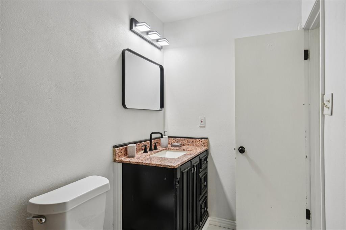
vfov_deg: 61.9
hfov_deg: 84.0
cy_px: 115
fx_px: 192
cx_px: 173
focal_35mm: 20
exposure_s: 1/15
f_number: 8
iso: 400
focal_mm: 20
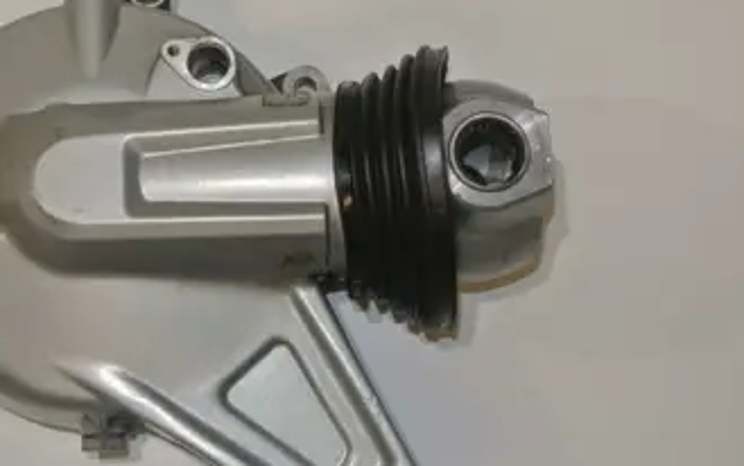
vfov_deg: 18.6
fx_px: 1420
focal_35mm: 70
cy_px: 233
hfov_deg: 29.3
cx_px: 292
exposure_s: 1/60
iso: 200
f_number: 4.2
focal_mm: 15.7
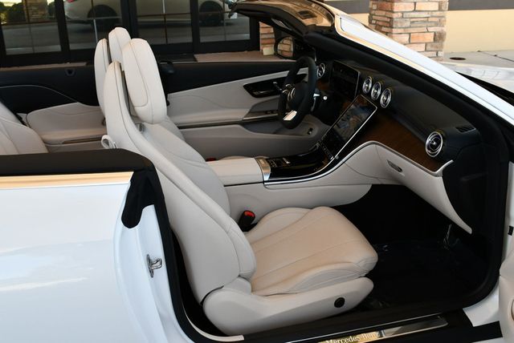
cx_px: 257
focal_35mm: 36
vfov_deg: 36.9
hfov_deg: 53.1
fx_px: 514
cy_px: 172
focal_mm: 18
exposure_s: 1/250
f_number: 5.6
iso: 360
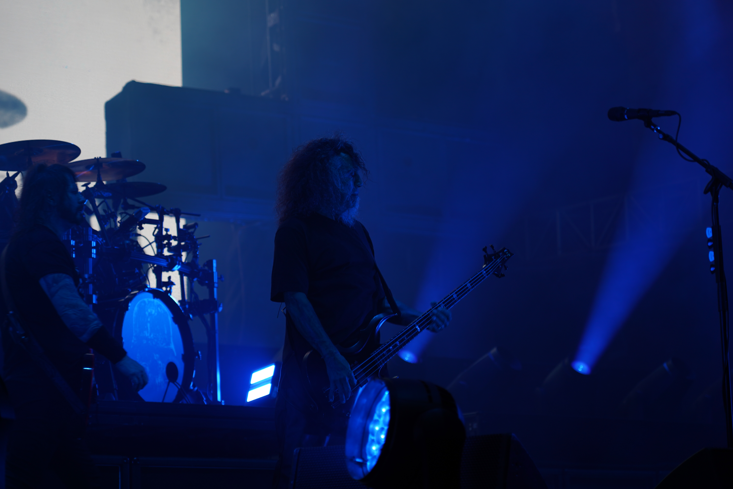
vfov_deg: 13.0
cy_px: 244
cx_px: 366
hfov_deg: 19.5
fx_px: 2138
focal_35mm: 105
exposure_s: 1/125
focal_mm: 105
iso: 160
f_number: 4
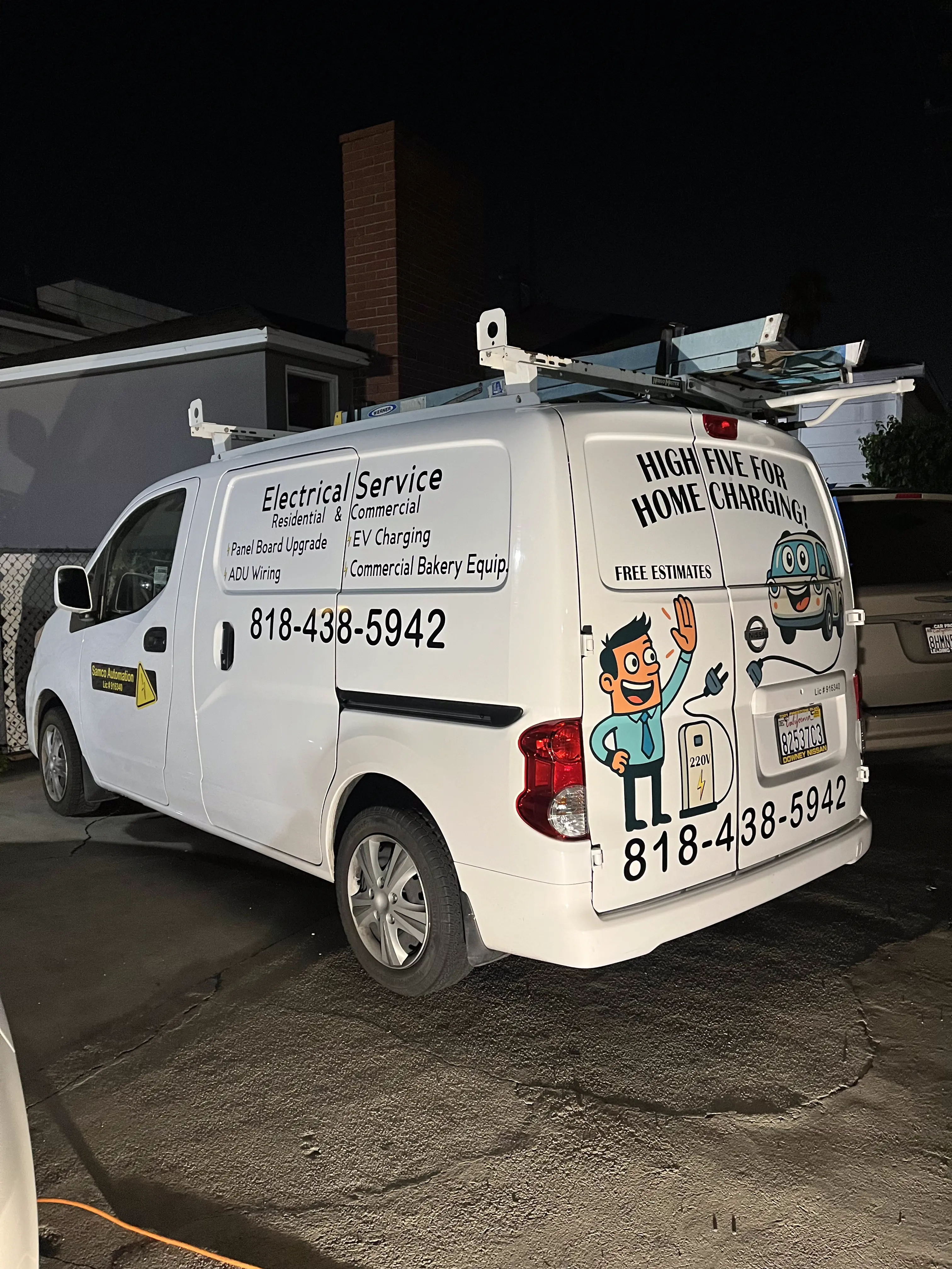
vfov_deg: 67.3
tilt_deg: -5.1
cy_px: 634
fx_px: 953
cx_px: 476
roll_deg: +1.5
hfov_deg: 53.1
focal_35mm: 26
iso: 400
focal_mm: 5.1
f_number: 1.6
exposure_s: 1/40
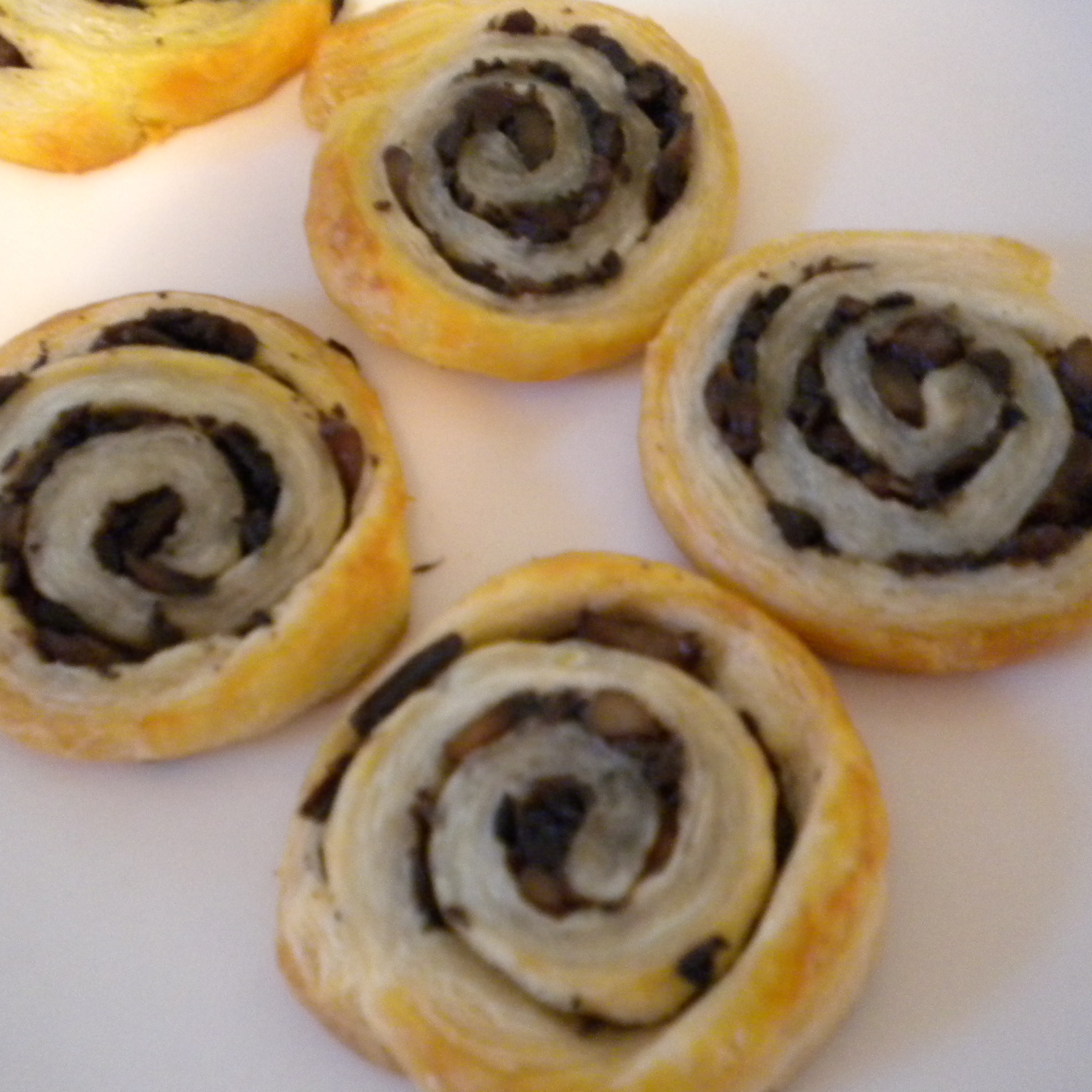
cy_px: 552
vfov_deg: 40.0
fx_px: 1499
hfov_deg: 40.0
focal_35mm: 42
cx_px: 520
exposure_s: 1/8.8
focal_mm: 6.3
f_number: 3.1
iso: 655
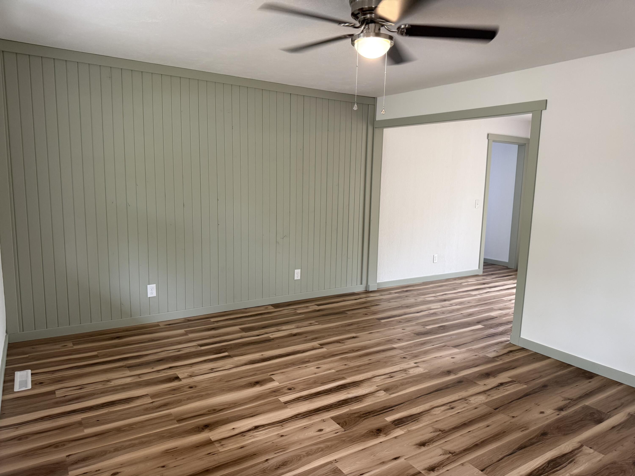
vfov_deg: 56.8
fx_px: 440
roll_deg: -1.5
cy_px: 238
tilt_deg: -7.5
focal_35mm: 24
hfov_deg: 71.6
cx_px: 318
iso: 200
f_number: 1.78
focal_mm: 6.76
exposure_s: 1/60
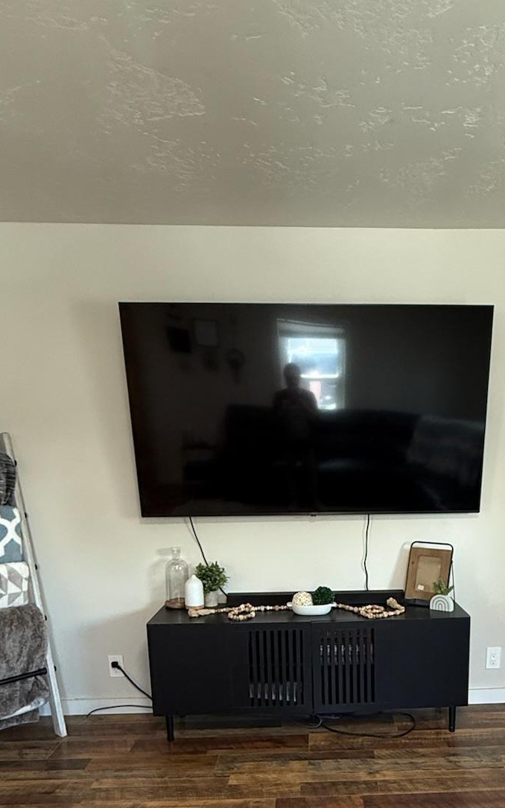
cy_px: 598
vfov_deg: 62.9
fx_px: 617
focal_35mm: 28
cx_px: 342
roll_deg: +0.2
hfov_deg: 43.8
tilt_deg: -12.6
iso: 500
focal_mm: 2.22
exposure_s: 1/60
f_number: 2.2
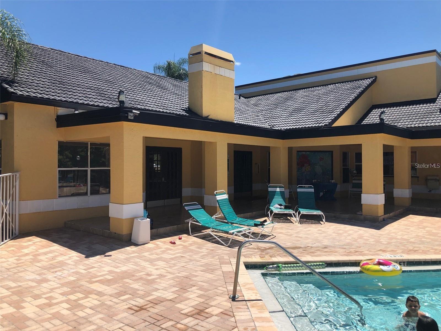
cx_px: 220
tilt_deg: +1.2
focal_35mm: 28
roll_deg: -0.1
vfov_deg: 49.7
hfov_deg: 63.4
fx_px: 357
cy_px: 166
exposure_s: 1/2288
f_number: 1.8
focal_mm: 3.99
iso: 20
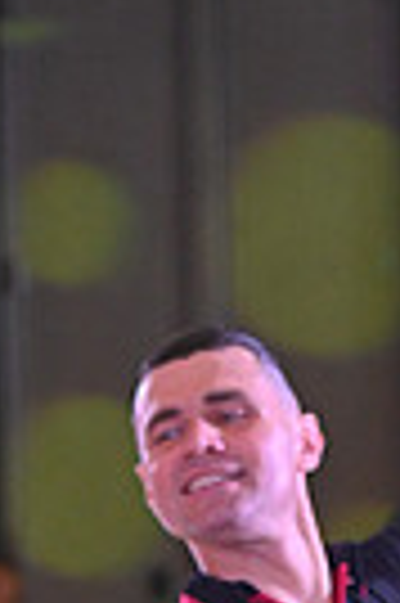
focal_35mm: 485
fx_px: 8104
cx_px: -56
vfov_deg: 4.2
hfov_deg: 2.8
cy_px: 1246
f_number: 5
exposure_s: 1/320
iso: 3200
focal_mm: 112
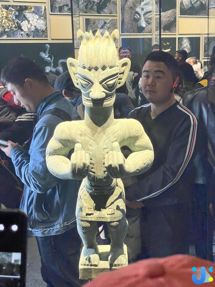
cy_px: 144
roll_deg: +2.0
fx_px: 431
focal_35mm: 52
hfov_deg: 28.0
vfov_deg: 36.8
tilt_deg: -9.5
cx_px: 108
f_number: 2
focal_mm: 6
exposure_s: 1/60
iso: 400
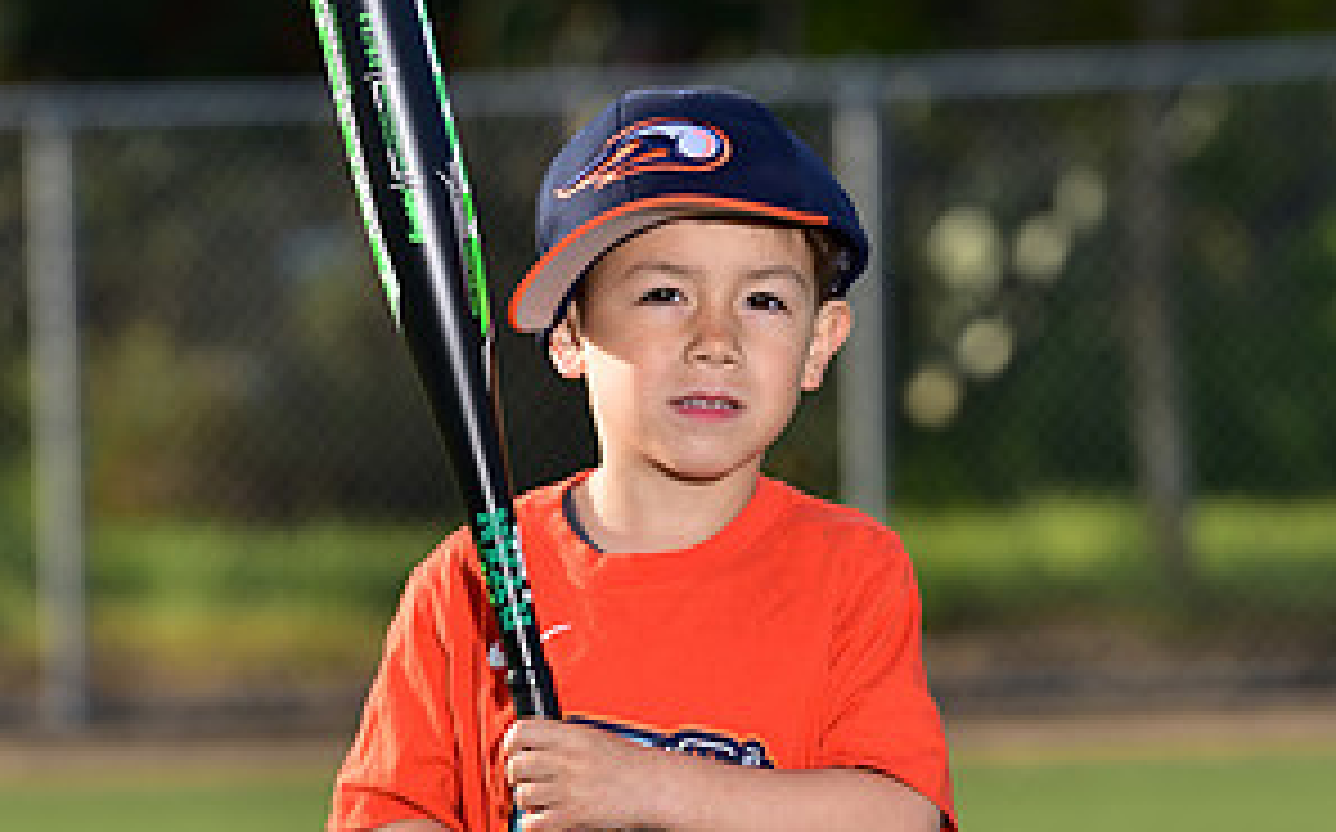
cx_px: 650
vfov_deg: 4.2
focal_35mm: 309
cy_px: 958
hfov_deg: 6.8
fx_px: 11240
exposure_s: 1/250
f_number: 5
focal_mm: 155
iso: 64
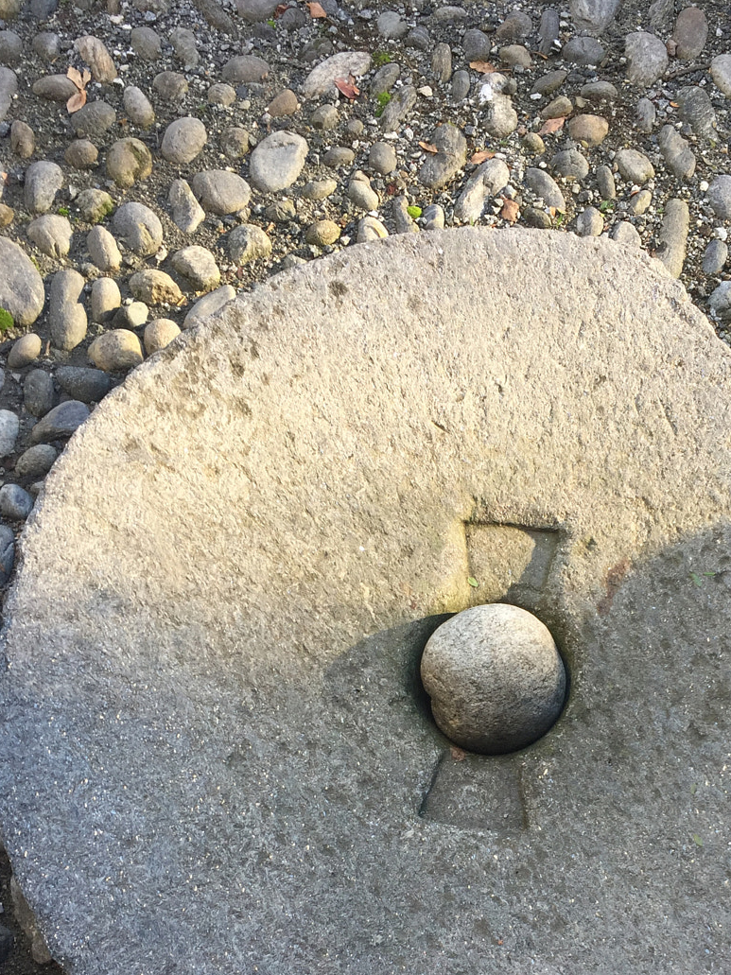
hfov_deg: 31.9
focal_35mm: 45
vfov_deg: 40.8
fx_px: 1267
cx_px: 487
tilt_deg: -68.9
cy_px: 739
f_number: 2.2
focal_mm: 4.15
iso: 50
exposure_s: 1/100
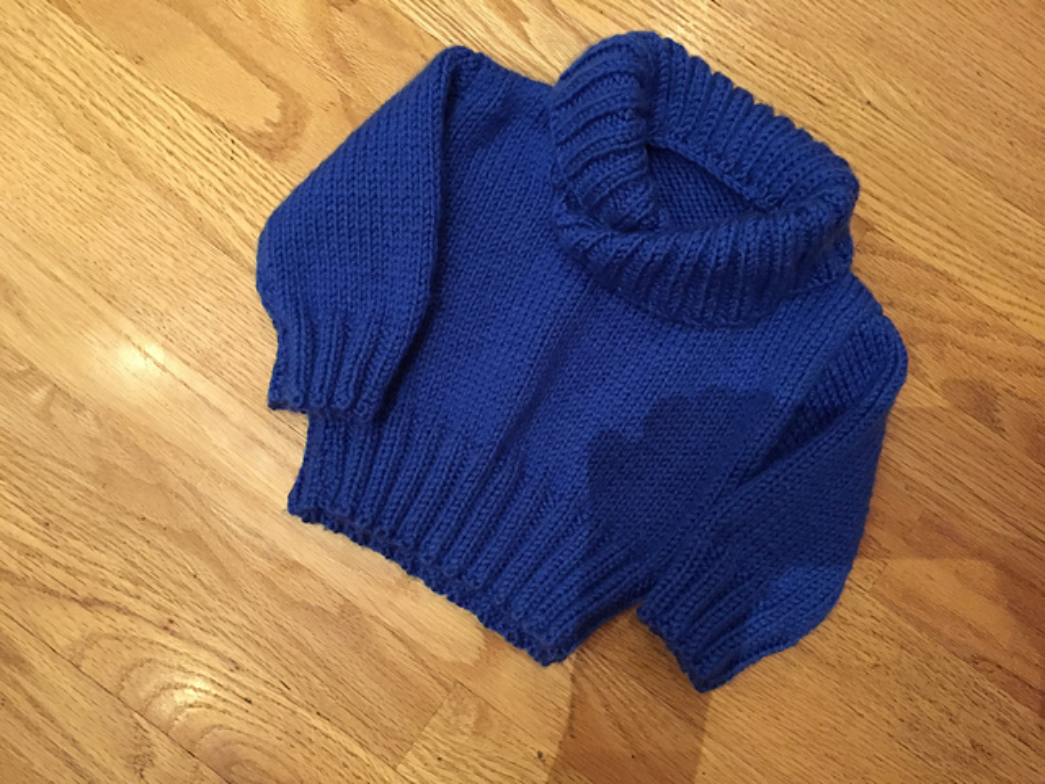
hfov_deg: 61.7
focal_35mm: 29
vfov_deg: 48.2
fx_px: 875
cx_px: 522
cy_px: 392
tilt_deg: -85.8
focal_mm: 4.15
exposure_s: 1/15
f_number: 2.2
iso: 400
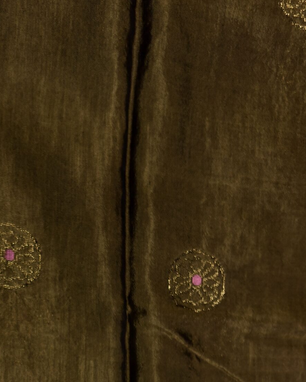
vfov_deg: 29.9
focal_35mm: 59
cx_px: 32
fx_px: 668
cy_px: 377
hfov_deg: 25.1
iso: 50
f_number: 1.6
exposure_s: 1/100
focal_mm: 5.96
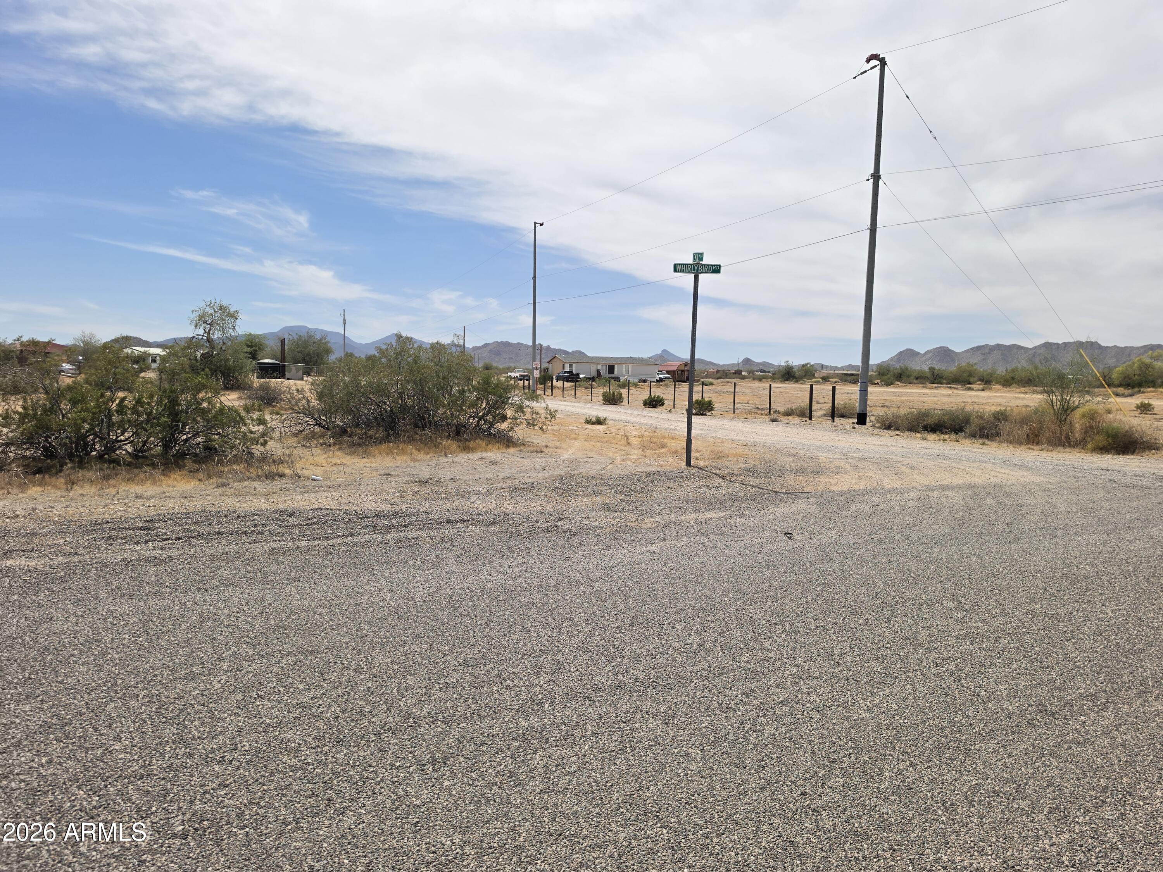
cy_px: 436
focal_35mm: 23
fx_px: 773
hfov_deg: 73.9
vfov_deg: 58.9
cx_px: 582
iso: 40
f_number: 1.4
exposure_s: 1/7939
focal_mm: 6.5
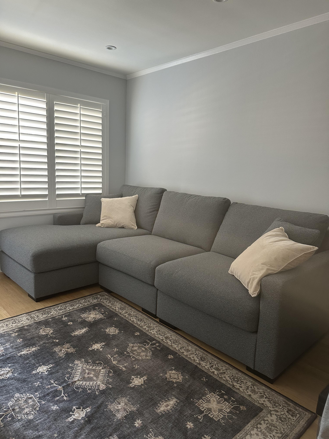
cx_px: 164
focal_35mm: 24
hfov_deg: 56.8
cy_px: 220
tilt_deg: -9.0
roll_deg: -3.2
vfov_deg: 71.6
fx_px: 304
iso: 250
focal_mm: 6.86
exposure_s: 1/66
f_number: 1.78
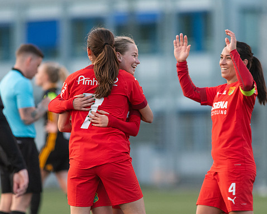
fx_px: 4030
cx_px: 126
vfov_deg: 3.0
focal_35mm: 510
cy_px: 107
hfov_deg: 3.8
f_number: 3.2
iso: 1800
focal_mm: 300
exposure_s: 1/800
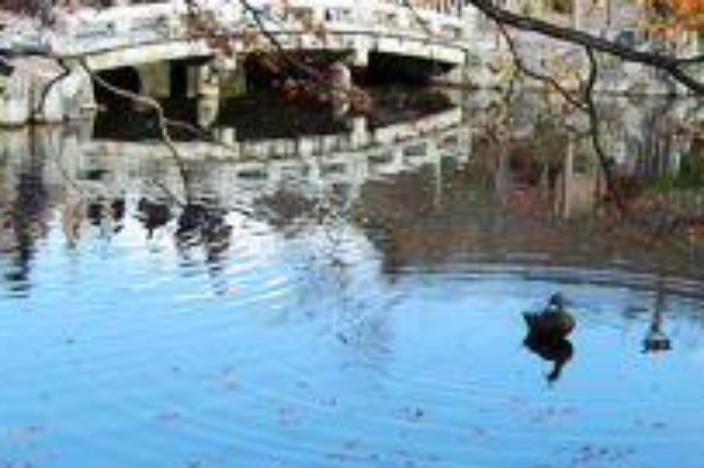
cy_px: 258
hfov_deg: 25.3
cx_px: 617
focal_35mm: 78
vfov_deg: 17.5
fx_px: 1524
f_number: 6.3
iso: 200
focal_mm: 22
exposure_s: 1/160
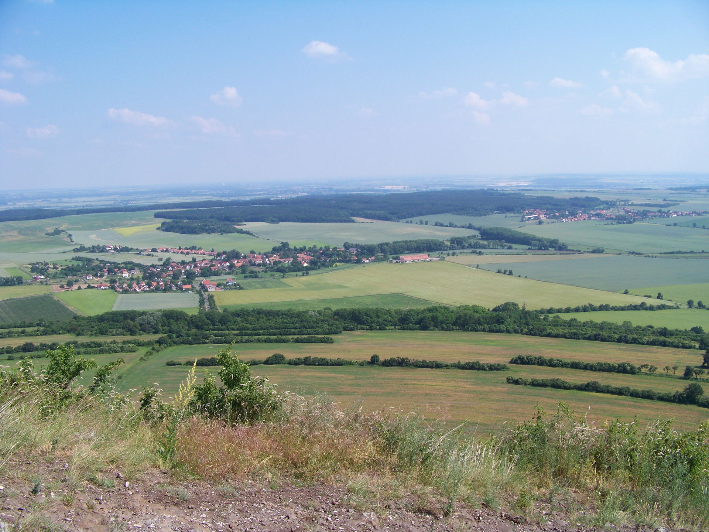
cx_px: 354
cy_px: 266
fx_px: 737
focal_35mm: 36
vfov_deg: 39.7
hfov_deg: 51.4
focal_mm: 5.85
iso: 64
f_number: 4
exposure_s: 1/640
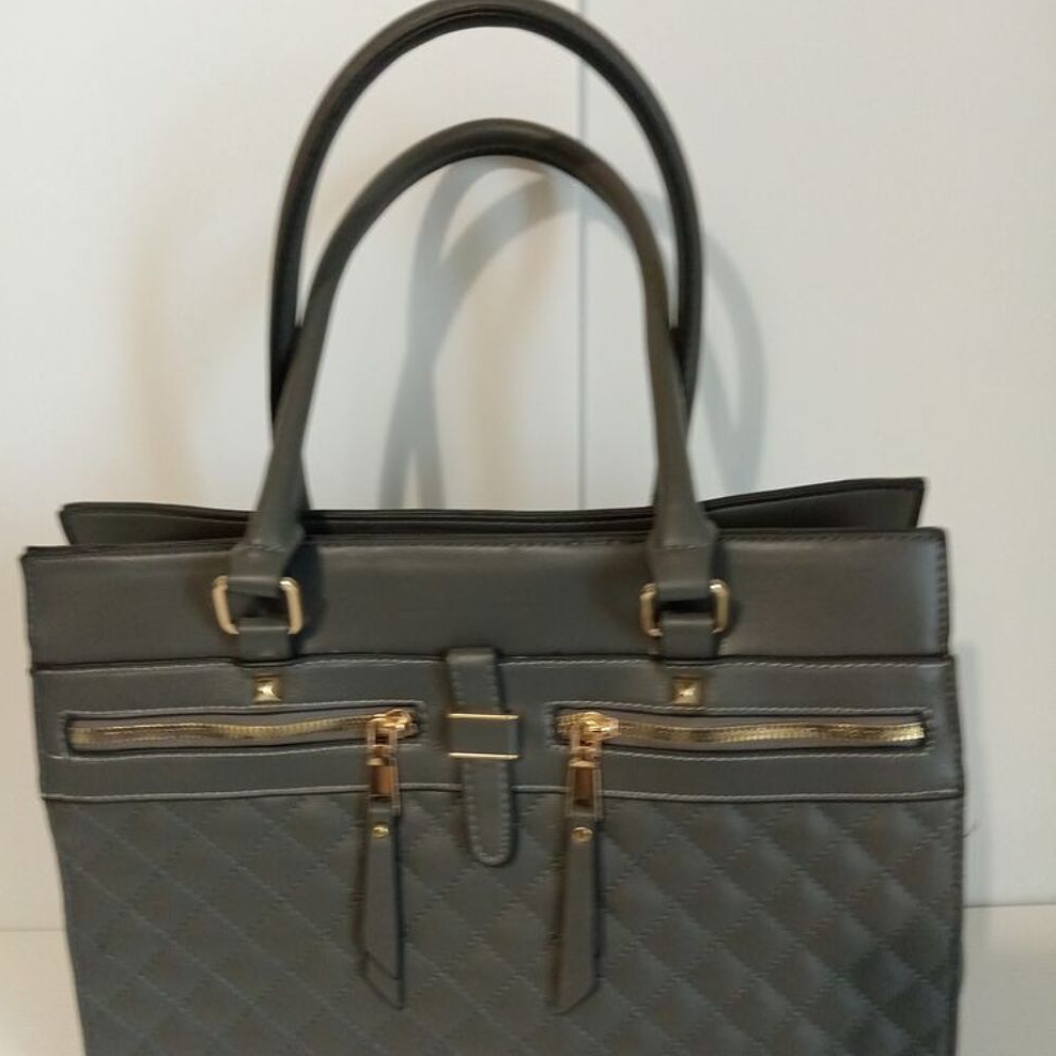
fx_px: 1070
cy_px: 605
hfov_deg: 52.5
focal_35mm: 31
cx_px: 523
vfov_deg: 52.3
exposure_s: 1/25
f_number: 1.8
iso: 536
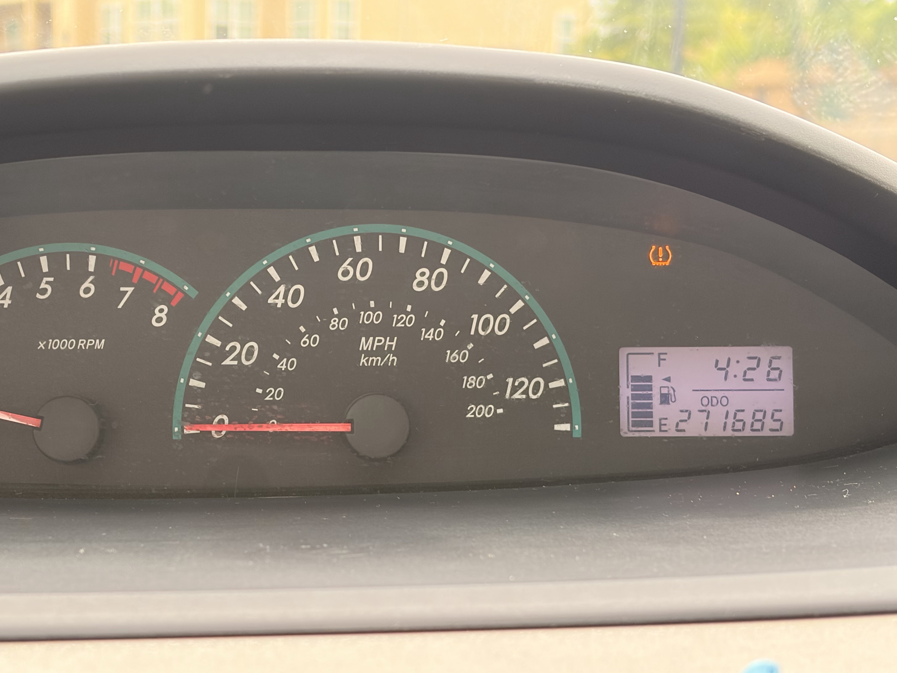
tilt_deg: -7.2
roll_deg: -0.7
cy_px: 382
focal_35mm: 72
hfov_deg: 26.9
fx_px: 1866
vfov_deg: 20.4
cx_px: 326
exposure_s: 1/60
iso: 100
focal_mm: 5.96
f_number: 1.6
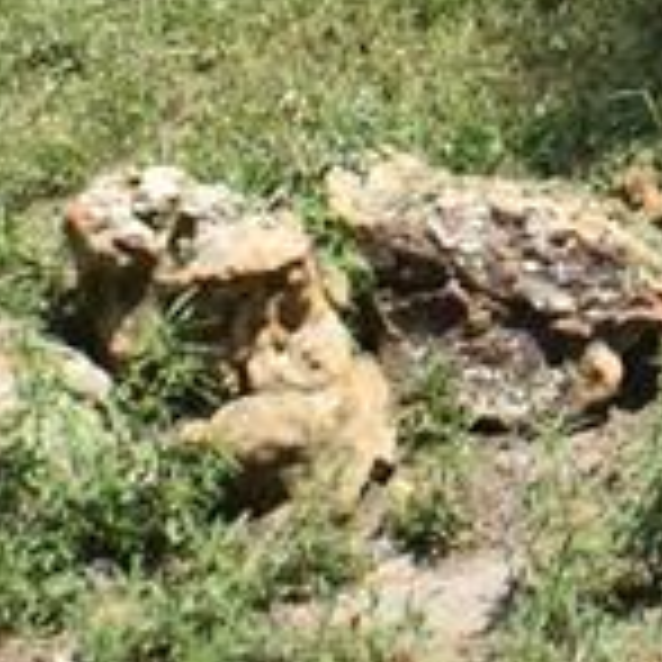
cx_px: 1148
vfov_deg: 8.3
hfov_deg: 8.7
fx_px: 4219
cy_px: -865
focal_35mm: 195
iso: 100
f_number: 7.1
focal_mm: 22
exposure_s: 1/200
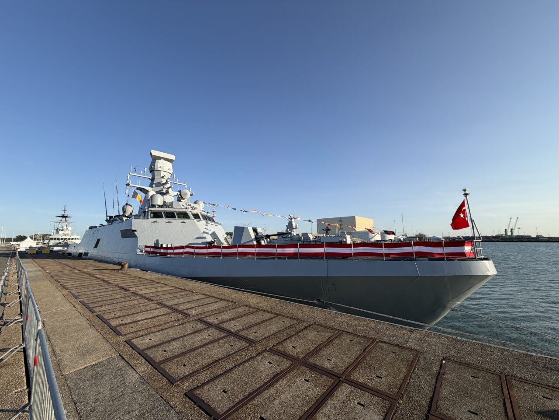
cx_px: 280
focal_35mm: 14
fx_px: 226
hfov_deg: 102.1
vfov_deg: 85.7
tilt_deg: +8.4
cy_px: 210
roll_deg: +1.2
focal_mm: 2.22
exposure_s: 1/770
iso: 25
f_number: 2.2
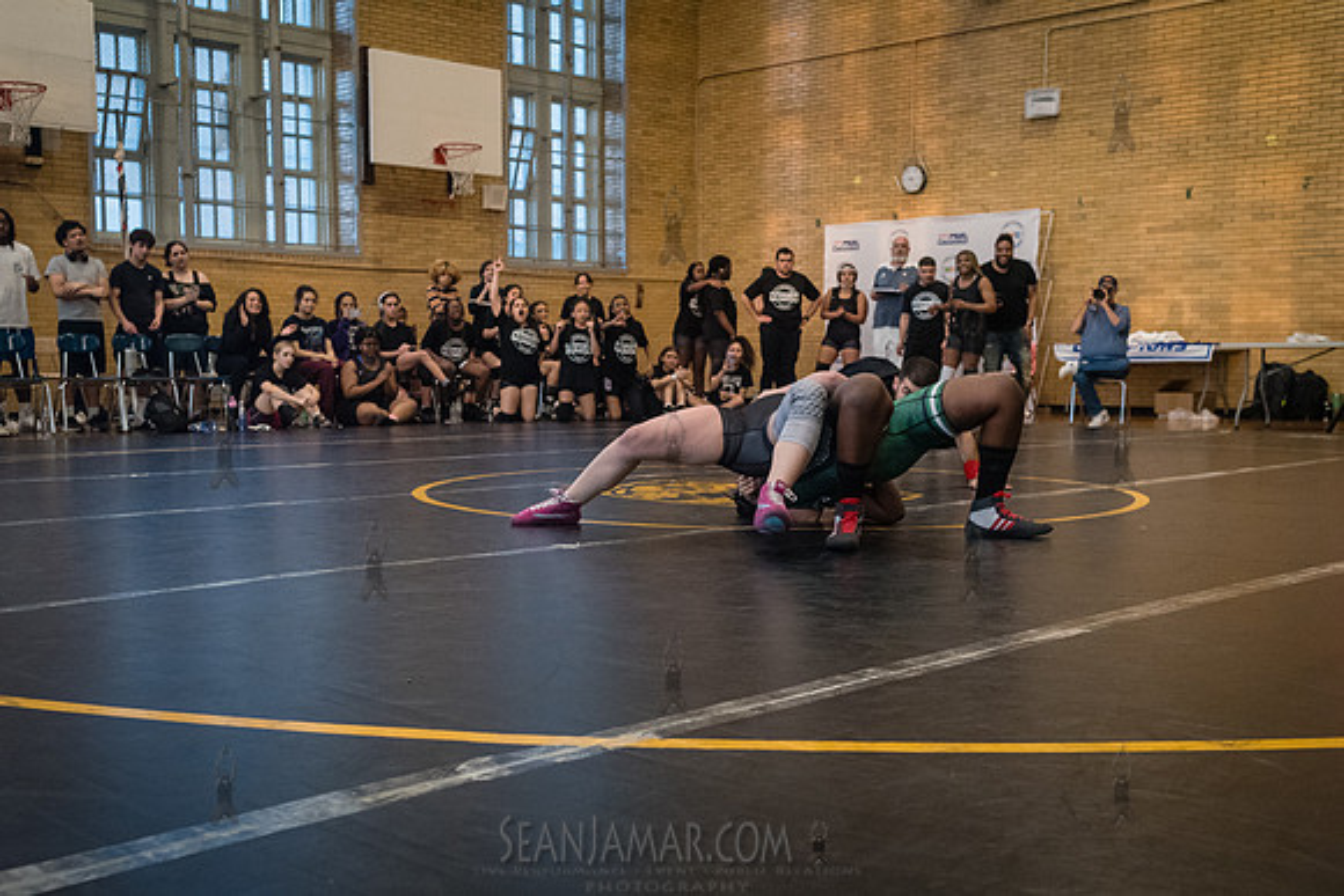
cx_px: 642
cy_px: 514
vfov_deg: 33.2
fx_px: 1501
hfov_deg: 48.2
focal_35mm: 40
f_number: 4
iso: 5000
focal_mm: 35
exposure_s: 1/320
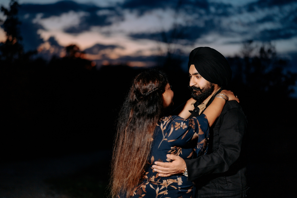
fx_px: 413
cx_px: 148
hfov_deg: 39.6
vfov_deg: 27.0
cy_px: 99
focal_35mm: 50
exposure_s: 1/125
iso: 400
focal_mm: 50
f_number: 1.4
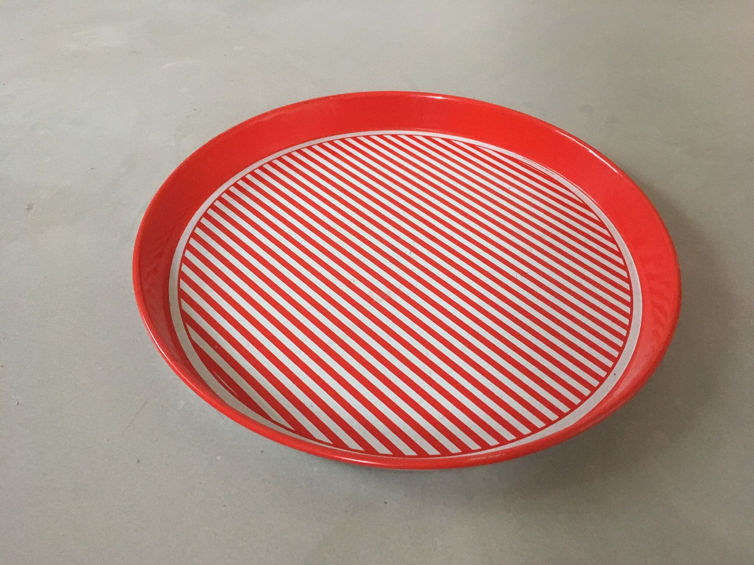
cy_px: 282
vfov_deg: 48.2
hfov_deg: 61.7
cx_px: 377
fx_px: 632
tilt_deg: -46.5
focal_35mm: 29
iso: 250
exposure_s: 1/17
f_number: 2.2
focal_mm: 4.15
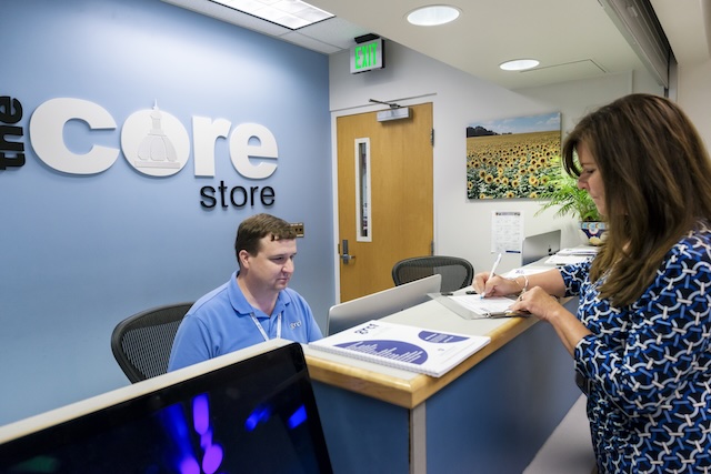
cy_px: 237
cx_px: 356
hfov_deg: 73.7
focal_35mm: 24
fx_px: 474
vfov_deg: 53.2
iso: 800
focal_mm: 24
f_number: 5.6
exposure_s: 1/160
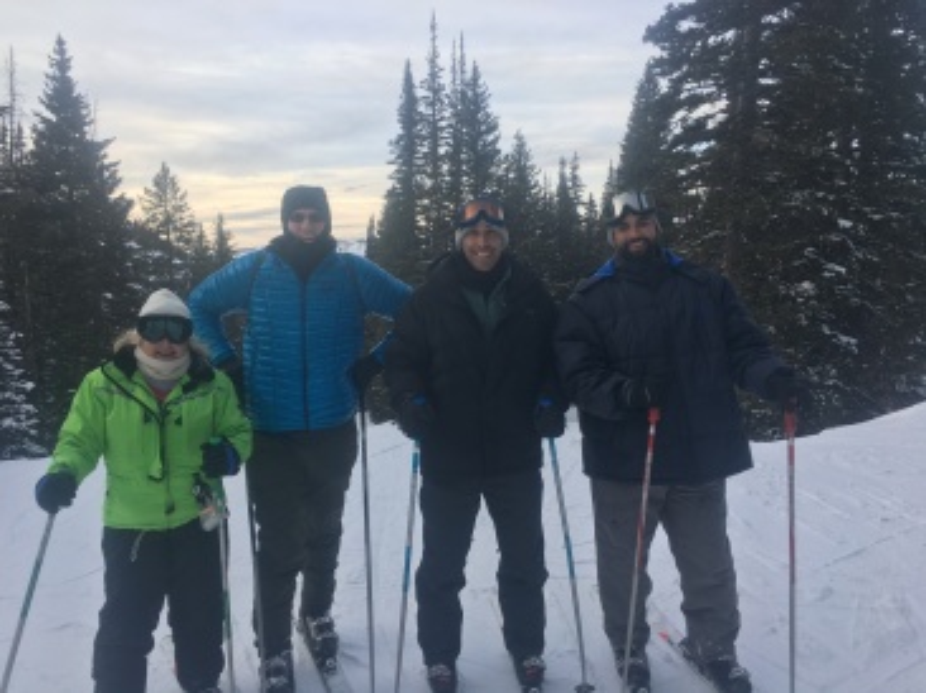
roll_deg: +1.1
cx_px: 463
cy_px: 346
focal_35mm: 29
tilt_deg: -6.6
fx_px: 775
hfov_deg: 61.7
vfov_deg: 48.2
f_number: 2.2
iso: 25
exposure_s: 1/120
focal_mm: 4.15
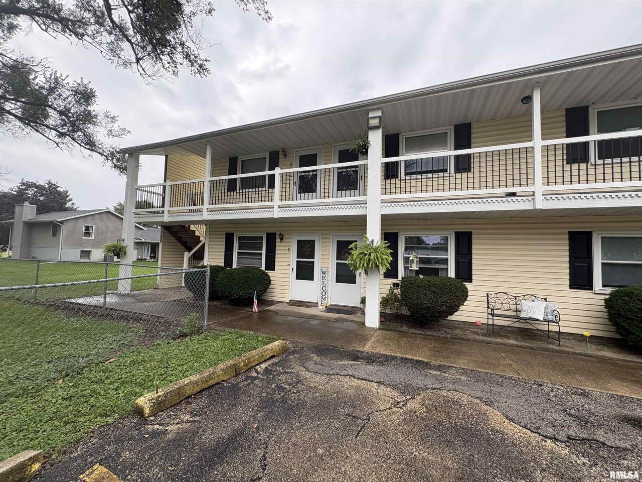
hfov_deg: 102.1
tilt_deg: +4.4
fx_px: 260
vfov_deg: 85.7
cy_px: 241
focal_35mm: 14
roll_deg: -1.2
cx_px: 321
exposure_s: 1/232
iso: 40
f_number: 2.2
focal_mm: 2.22
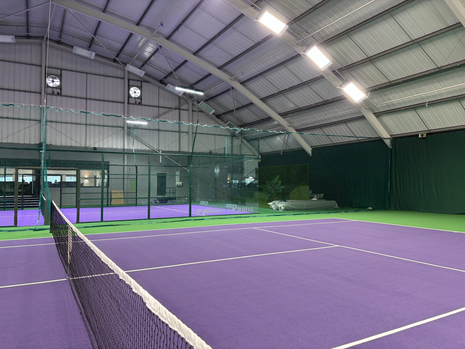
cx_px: 232
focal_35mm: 26
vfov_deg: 53.1
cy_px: 174
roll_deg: +0.1
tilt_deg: +2.5
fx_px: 349
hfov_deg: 67.3
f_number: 1.6
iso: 100
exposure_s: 1/50
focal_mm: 5.96
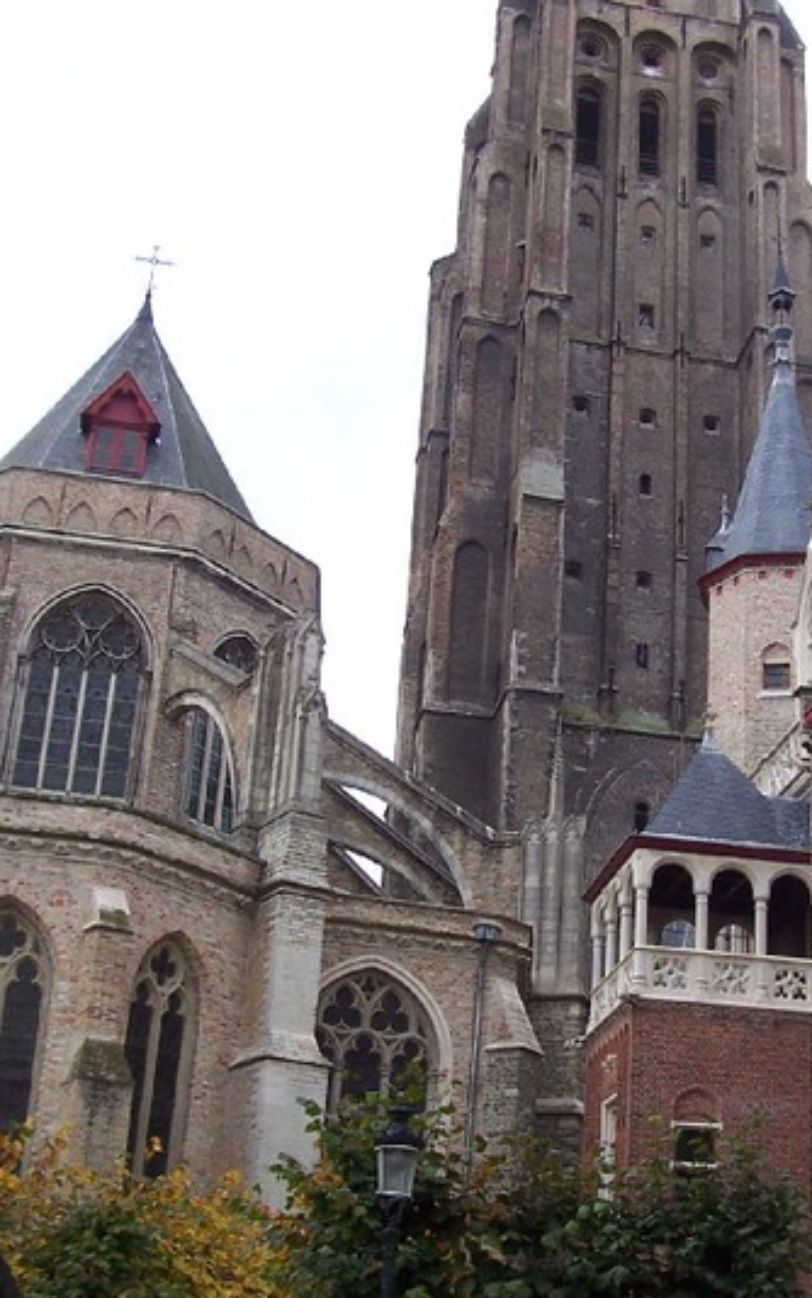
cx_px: 579
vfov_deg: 37.5
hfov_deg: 23.8
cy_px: 712
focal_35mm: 54
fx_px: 1911
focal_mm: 5.6
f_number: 5.6
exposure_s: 1/125
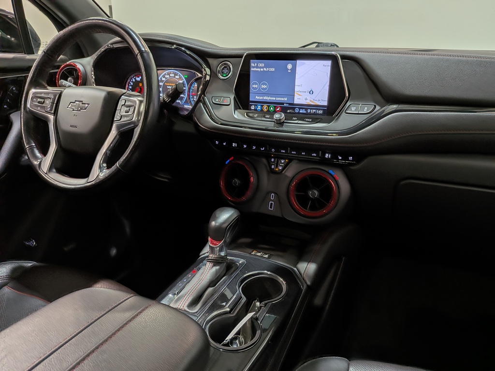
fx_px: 343
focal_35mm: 24
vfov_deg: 56.8
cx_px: 248
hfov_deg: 71.6
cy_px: 186
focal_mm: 4.53
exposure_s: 1/240
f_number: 1.7
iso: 27
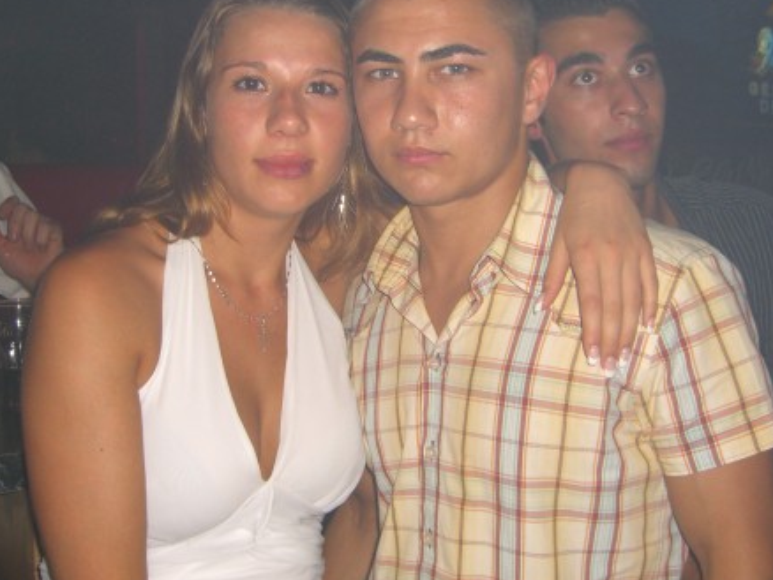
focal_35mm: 52
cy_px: 215
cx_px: 406
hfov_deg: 36.8
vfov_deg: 28.0
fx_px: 1162
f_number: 2.8
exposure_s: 1/60
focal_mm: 7.9
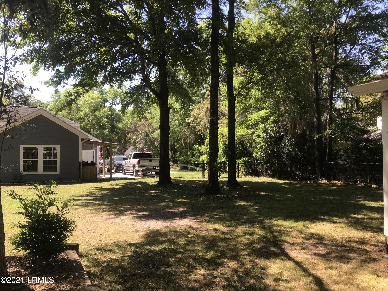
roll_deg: -0.4
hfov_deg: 63.4
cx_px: 194
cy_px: 146
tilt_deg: +3.7
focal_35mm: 28
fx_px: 314
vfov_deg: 49.7
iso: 20
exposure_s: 1/553
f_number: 1.8
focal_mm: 3.99
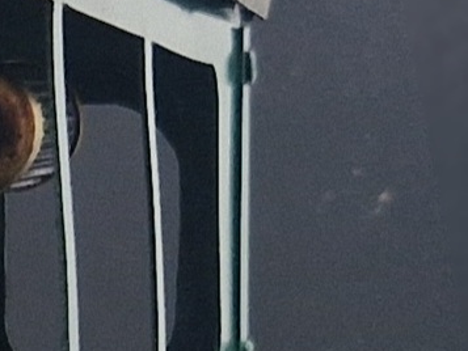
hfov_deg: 10.9
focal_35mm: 137
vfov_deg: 10.3
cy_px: 595
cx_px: -829
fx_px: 1853
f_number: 1.8
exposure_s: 1/385
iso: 50
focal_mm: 5.4
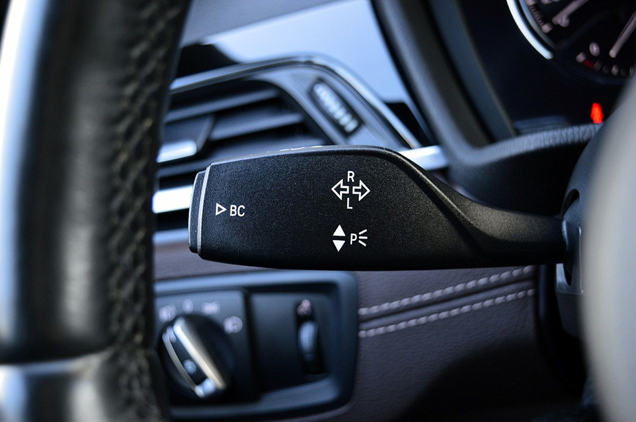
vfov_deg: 25.0
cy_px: 211
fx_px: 953
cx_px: 318
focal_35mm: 54
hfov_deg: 36.9
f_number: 4.8
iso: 800
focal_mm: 36
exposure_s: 1/50
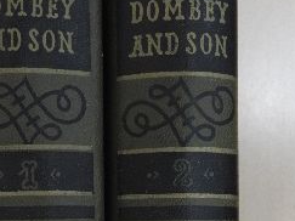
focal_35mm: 79
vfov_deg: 18.0
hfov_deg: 24.5
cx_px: 78
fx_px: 673
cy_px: 244
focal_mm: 5.4
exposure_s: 1/8
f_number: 3.5
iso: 400
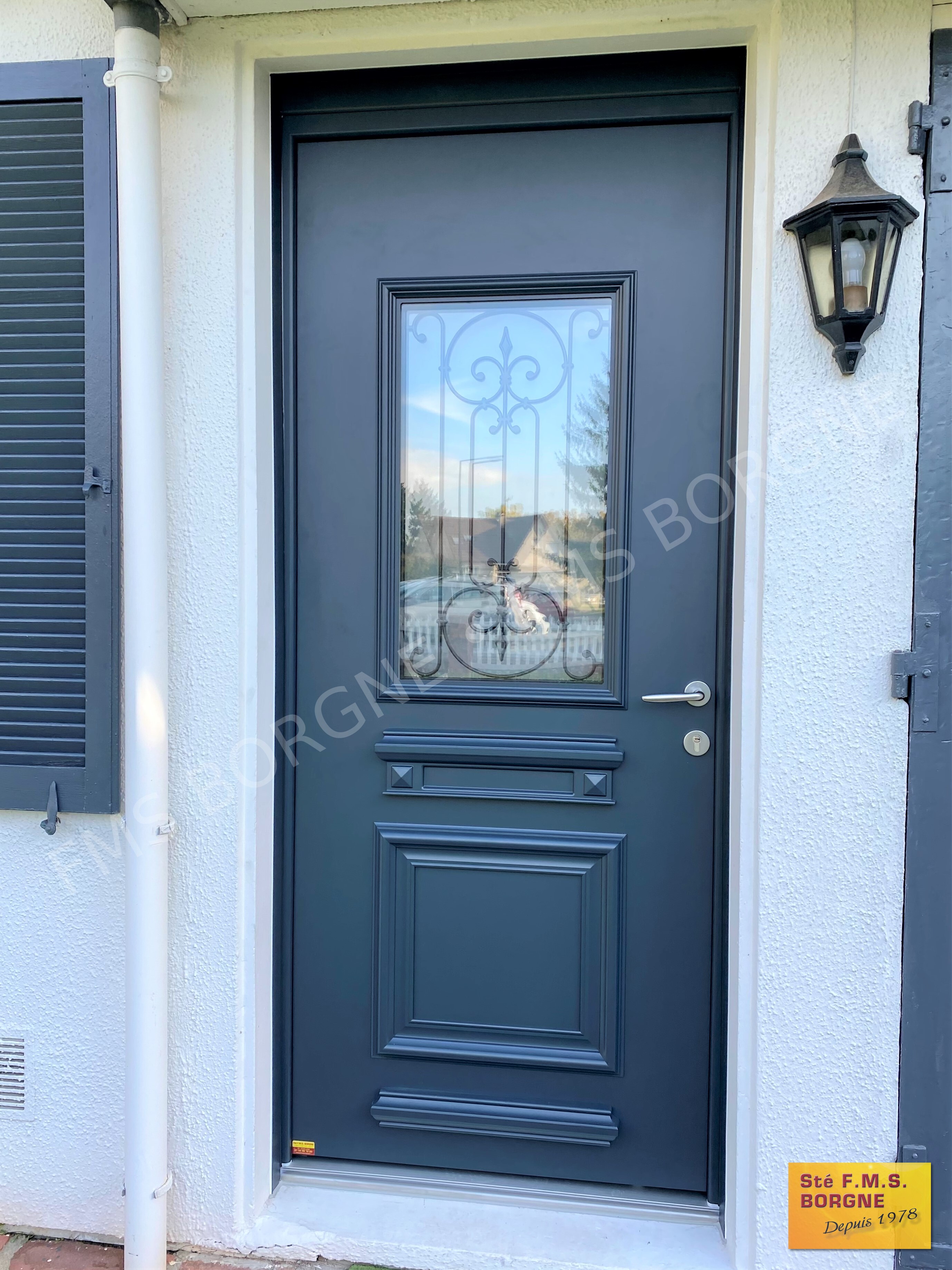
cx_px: 476
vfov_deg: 67.3
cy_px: 635
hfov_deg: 53.1
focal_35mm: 26
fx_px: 954
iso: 32
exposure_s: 1/420
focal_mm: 4.25
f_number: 1.8
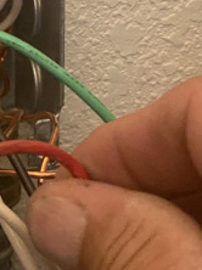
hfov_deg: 13.7
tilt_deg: -21.1
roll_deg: +5.8
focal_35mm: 100
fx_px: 780
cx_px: -123
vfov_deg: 19.6
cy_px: 99
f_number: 1.8
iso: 500
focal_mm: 4.25
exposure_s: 1/30
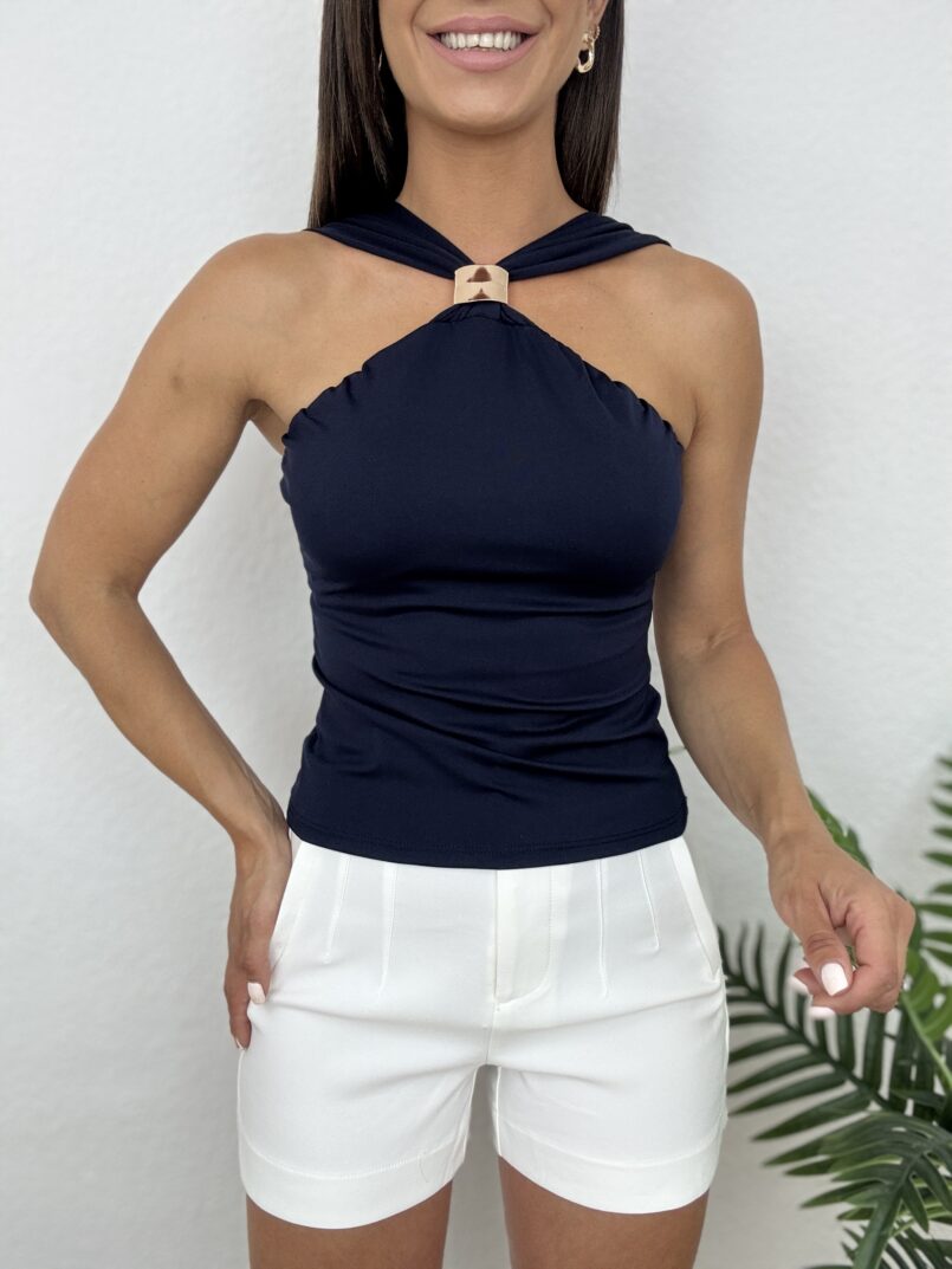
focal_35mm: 30
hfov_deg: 46.8
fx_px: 1100
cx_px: 476
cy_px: 634
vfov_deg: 60.0
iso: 40
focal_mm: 2.69
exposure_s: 1/100
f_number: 1.9
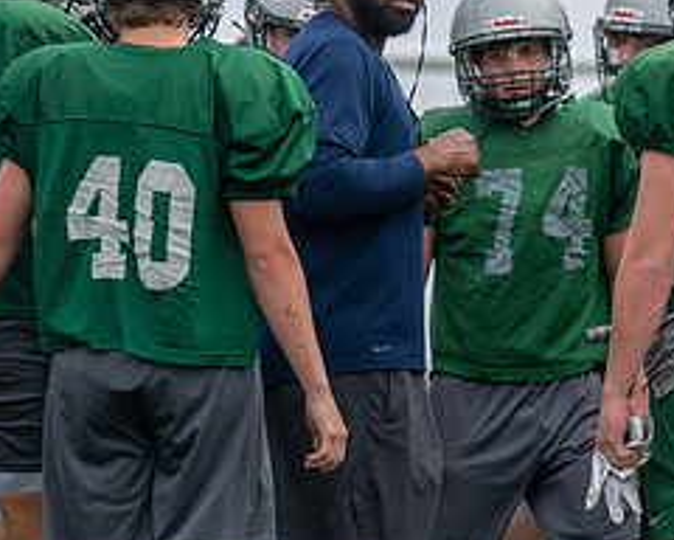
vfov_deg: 3.4
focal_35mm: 453
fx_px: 9036
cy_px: 263
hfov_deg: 4.3
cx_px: 385
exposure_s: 1/1250
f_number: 3.5
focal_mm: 200
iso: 160
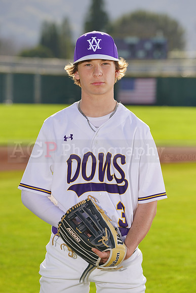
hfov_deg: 6.3
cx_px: 98
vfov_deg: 9.4
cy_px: 146
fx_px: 1779
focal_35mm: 218
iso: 100
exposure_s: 1/250
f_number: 8
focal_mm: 218
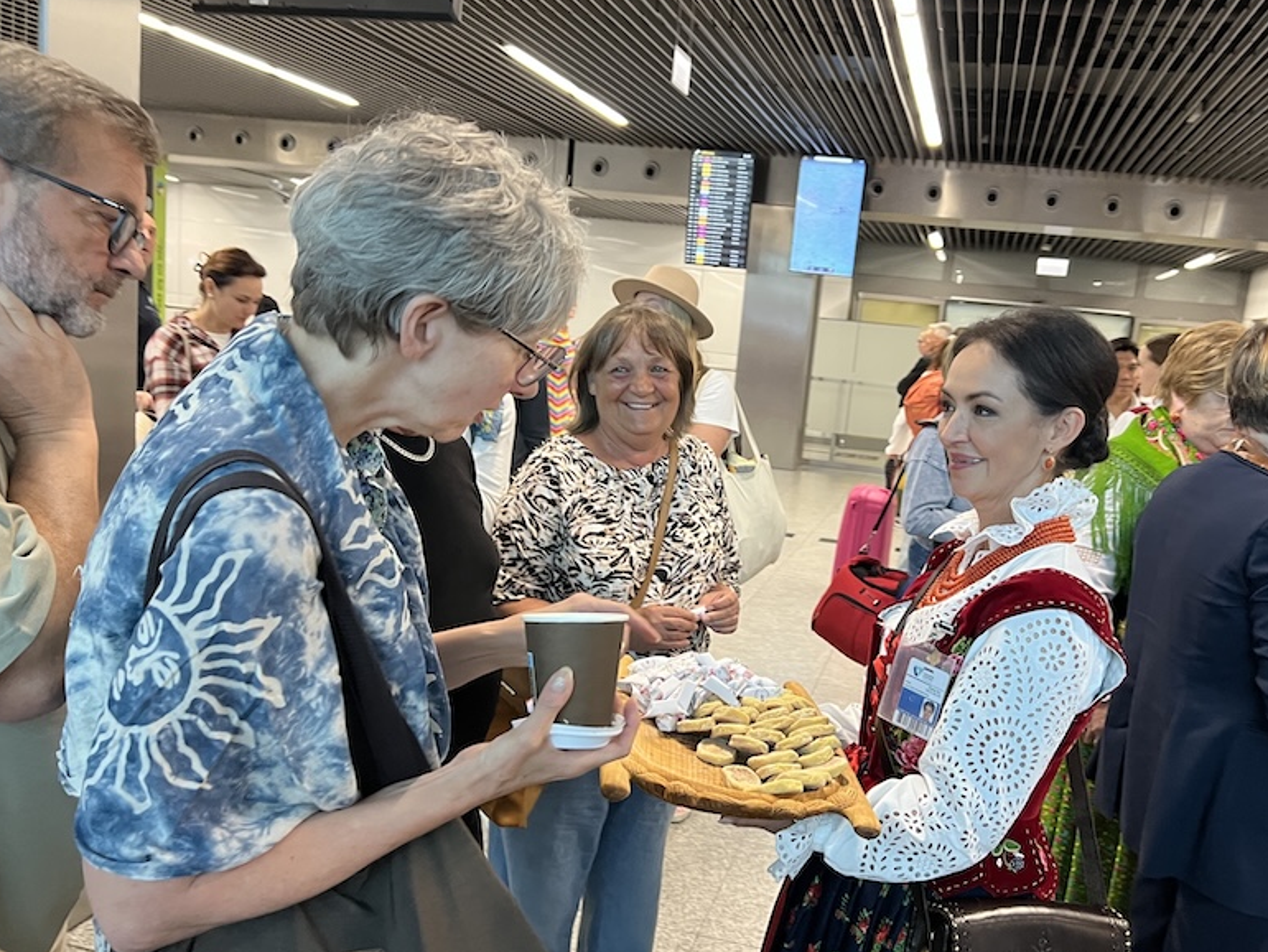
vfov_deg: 51.4
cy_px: 469
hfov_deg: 65.3
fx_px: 989
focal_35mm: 27
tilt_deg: -12.7
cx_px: 618
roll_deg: -4.9
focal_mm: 5.7
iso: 250
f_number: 1.5
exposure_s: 1/59
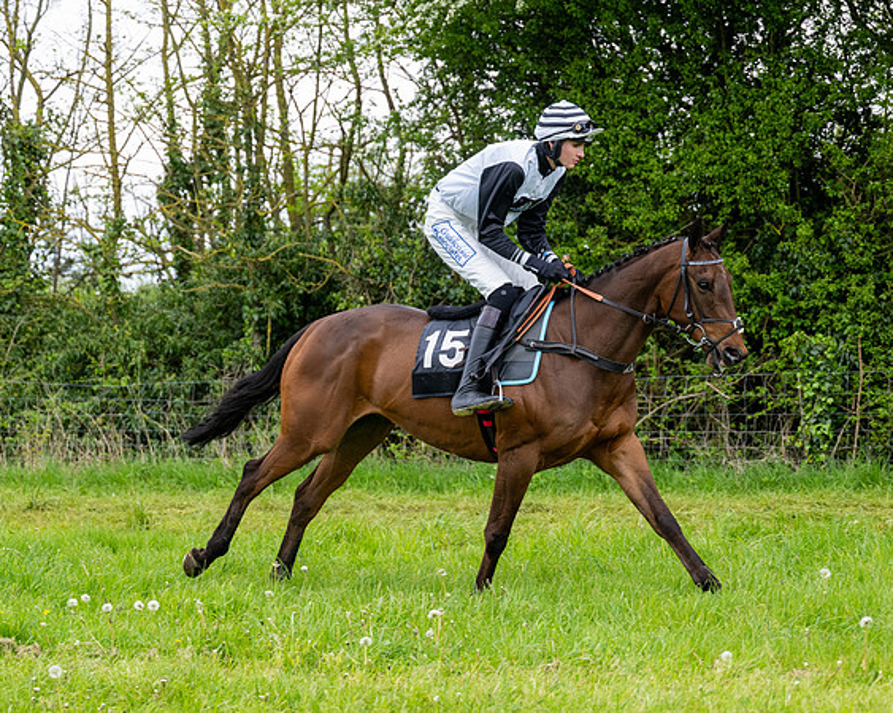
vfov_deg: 12.7
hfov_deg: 15.8
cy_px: 362
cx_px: 425
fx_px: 3219
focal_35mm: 122
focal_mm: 98
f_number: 4
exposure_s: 1/1250
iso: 800
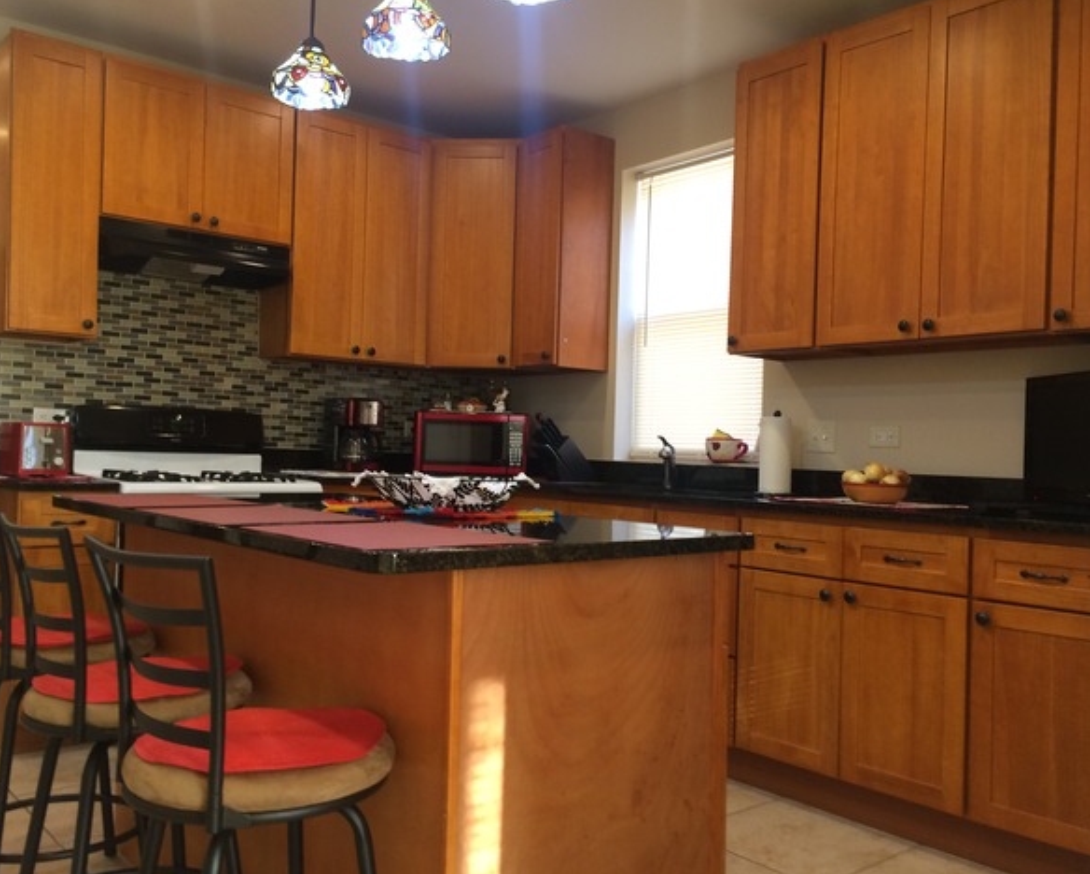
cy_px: 441
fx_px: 1001
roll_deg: -1.0
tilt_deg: +0.6
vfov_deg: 47.2
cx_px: 556
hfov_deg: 57.1
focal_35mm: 31
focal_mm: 4.15
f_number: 2.2
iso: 100
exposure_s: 1/30
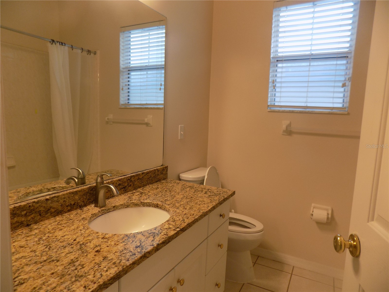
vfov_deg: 58.9
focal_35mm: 23
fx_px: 258
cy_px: 146
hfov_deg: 73.9
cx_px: 194
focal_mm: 4
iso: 100
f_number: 3.1
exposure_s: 1/30
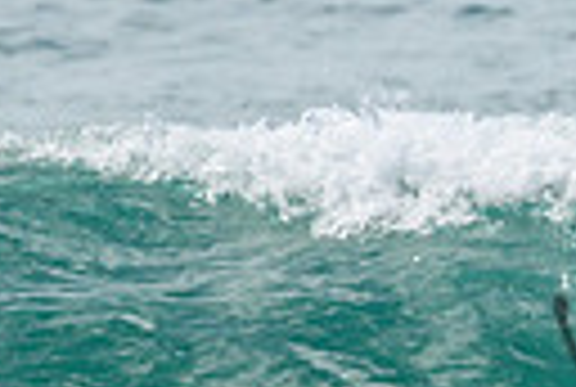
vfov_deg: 0.4
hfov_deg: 0.6
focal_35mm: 3616
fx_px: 57991
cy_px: 326
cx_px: 1017
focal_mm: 800
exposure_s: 1/2000
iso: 640
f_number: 11
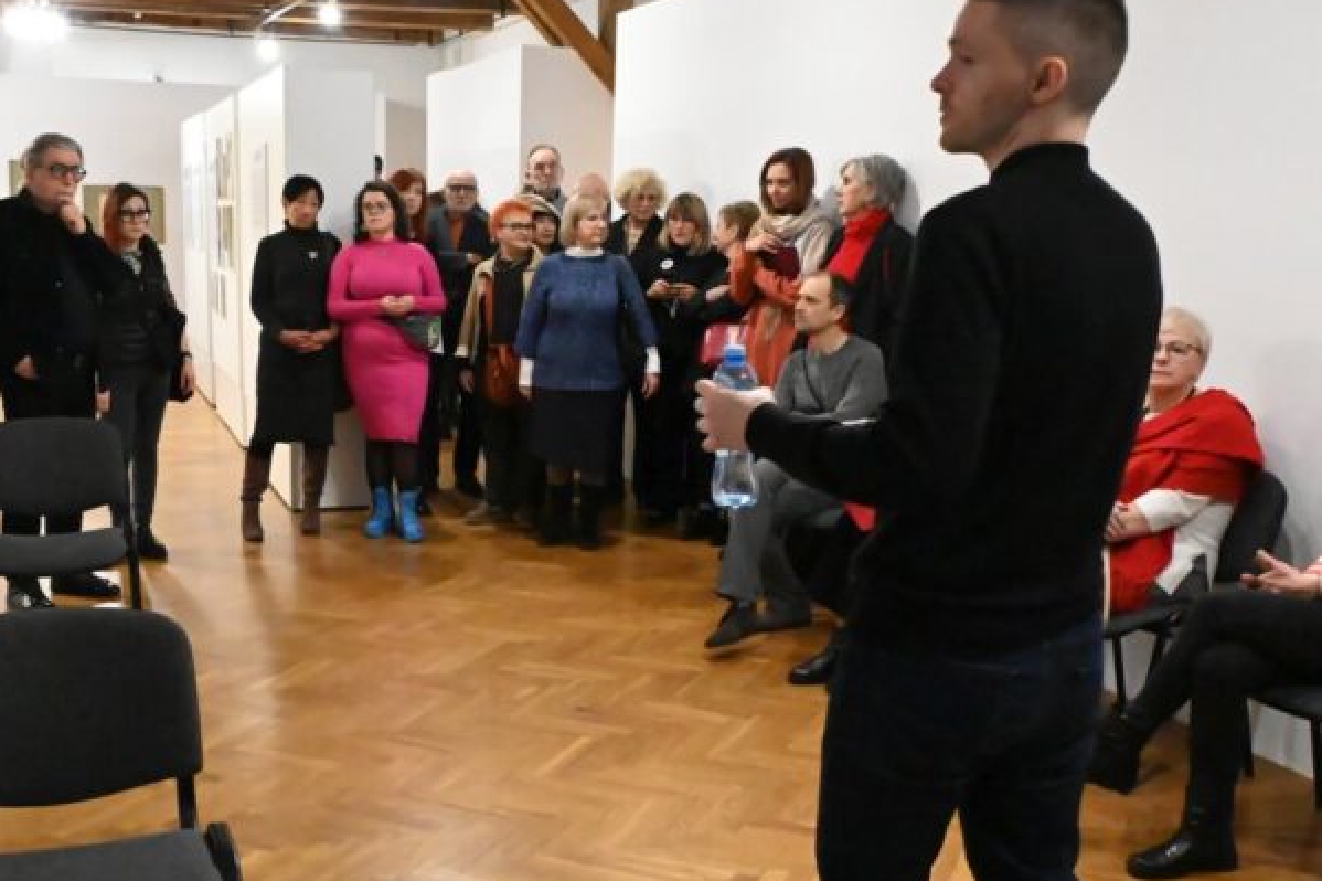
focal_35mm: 41
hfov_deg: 47.2
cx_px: 545
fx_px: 1505
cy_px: 549
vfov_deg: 32.5
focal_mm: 24
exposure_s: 1/200
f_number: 7.1
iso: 32000
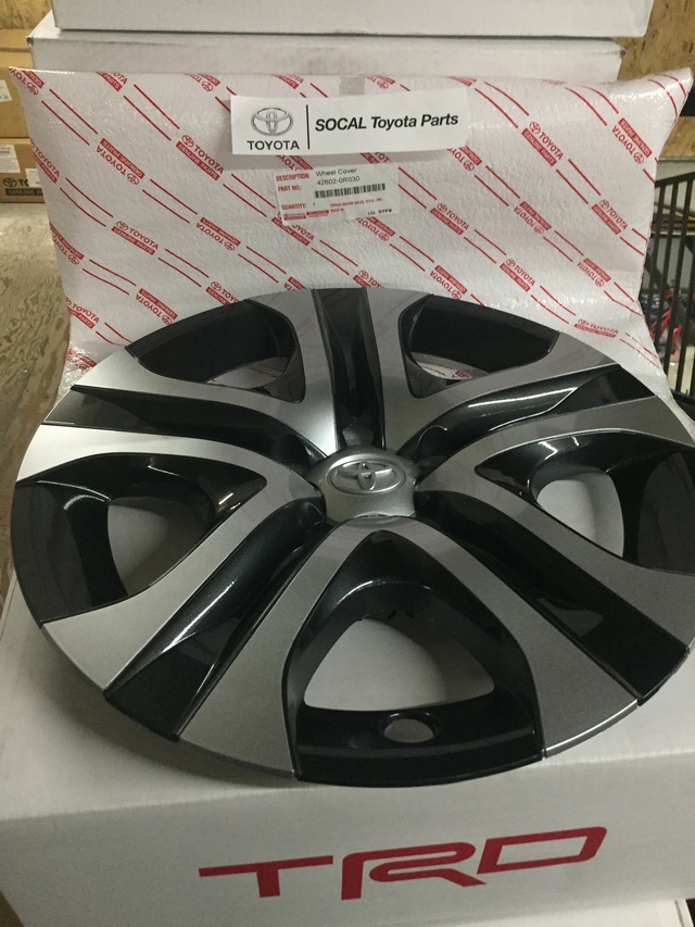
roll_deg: -1.9
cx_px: 348
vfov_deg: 61.7
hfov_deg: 48.2
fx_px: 776
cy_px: 464
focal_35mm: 29
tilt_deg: -41.2
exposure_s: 1/30
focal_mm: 4.15
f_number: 2.2
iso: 200
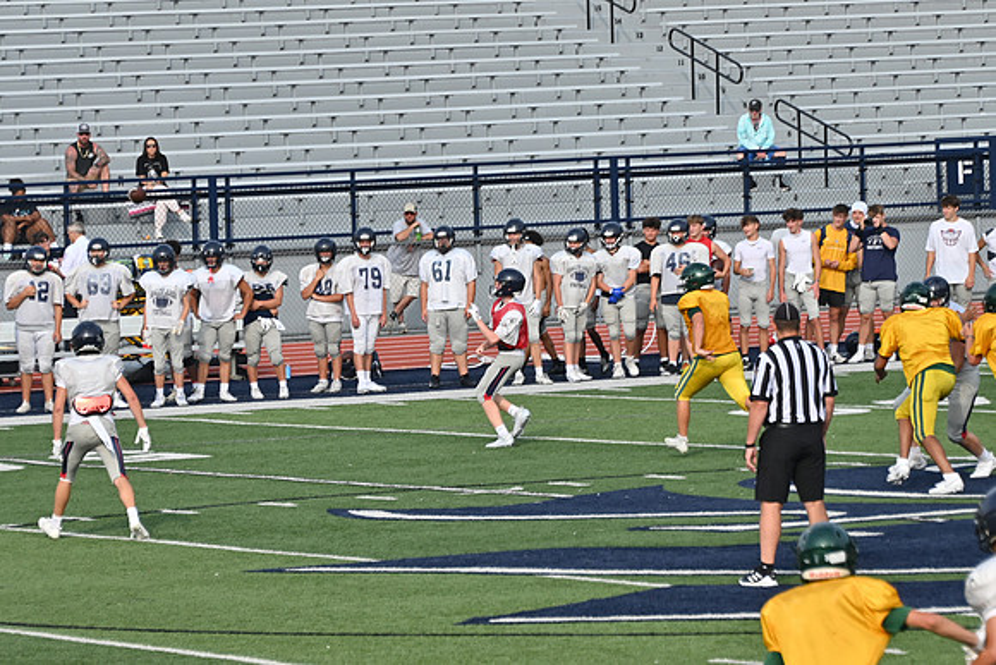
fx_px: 7471
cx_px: 498
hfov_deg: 7.6
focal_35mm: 270
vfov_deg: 5.1
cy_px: 332
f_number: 5.6
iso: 180
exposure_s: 1/800
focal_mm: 180
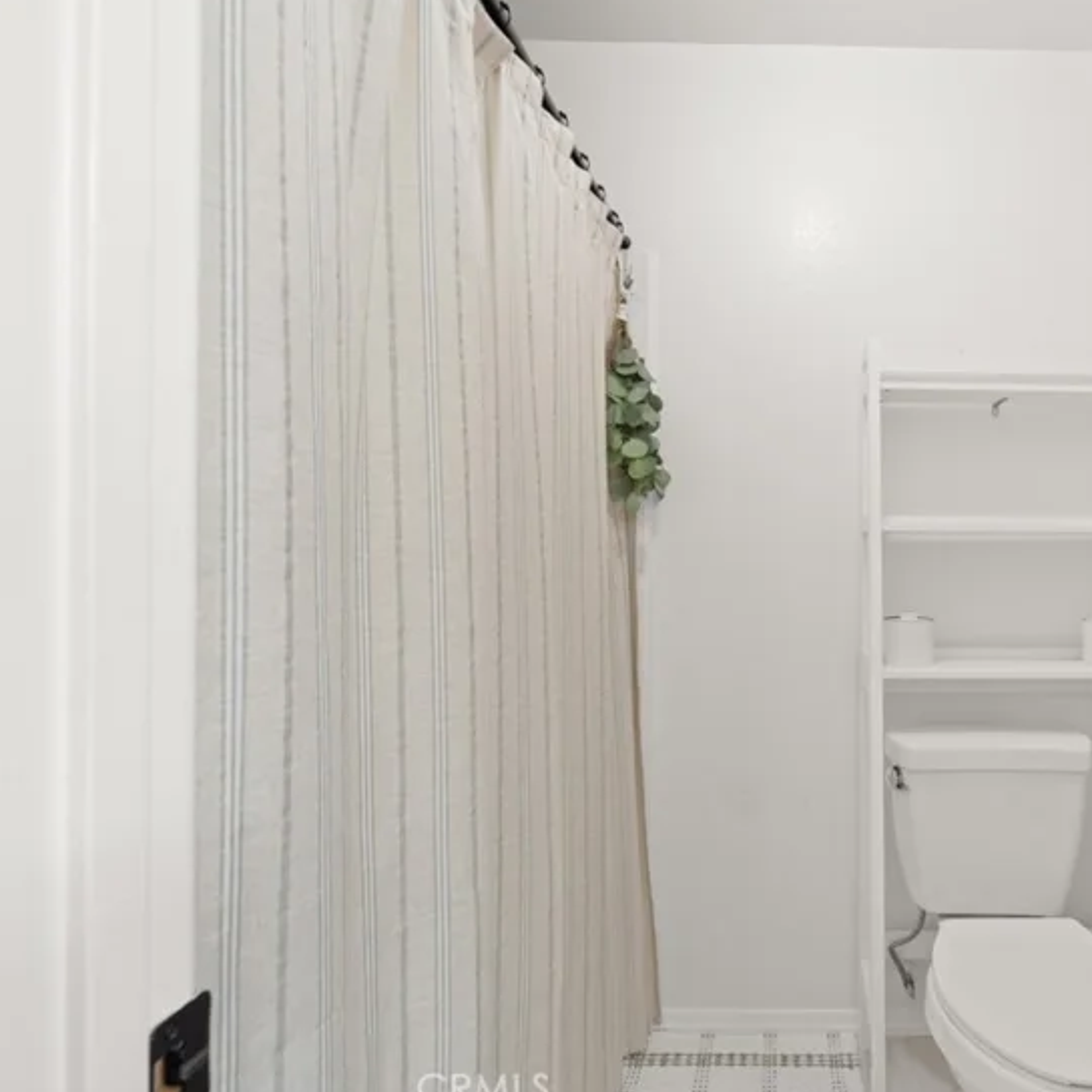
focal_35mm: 21
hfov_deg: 68.0
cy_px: 550
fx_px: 749
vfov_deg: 72.1
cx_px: 805
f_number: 9
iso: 250
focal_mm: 16
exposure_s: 1.3
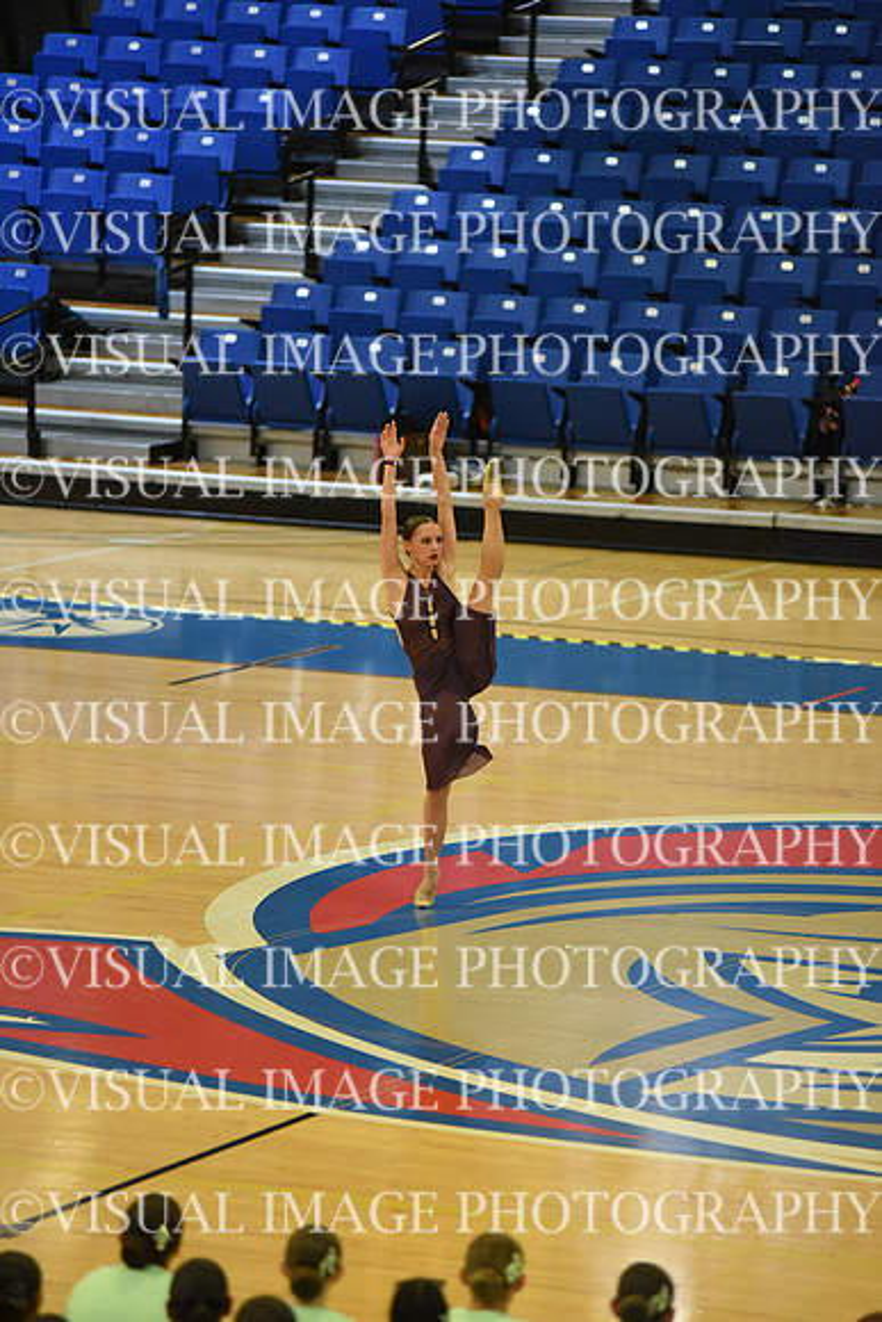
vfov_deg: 10.3
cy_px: 661
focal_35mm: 200
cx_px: 441
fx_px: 7345
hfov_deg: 6.9
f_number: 2.8
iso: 8000
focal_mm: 200
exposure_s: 1/1000
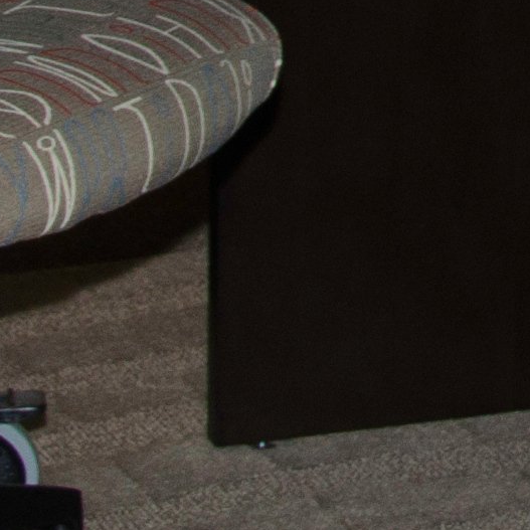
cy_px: -970
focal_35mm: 381
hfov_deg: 4.4
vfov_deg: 4.4
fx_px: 6600
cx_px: 1529
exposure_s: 1/60
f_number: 8
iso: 200
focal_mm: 32
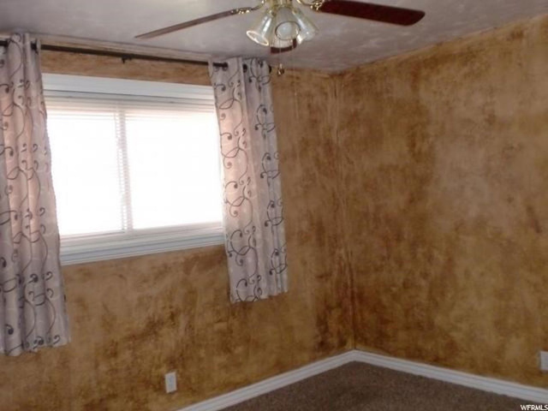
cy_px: 206
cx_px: 274
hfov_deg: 52.6
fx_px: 554
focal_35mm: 35
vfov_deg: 40.7
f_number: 3.1
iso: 400
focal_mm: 6.3
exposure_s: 1/60
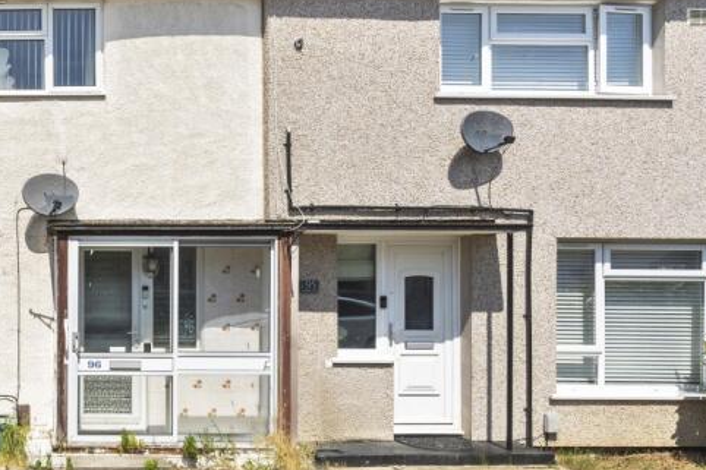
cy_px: 234
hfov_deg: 44.6
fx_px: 687
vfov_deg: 37.8
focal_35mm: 35
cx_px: -28
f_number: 7.1
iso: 100
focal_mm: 16.5
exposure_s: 1/80
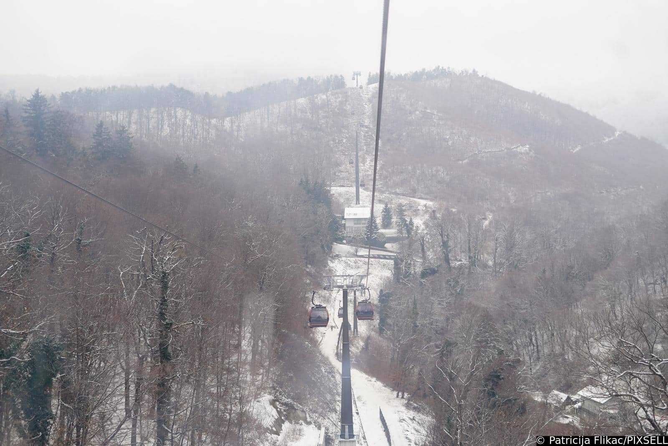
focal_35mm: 50
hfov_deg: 39.6
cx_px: 334
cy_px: 223
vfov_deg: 27.0
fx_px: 928
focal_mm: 50
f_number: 2.5
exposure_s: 1/160
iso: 160
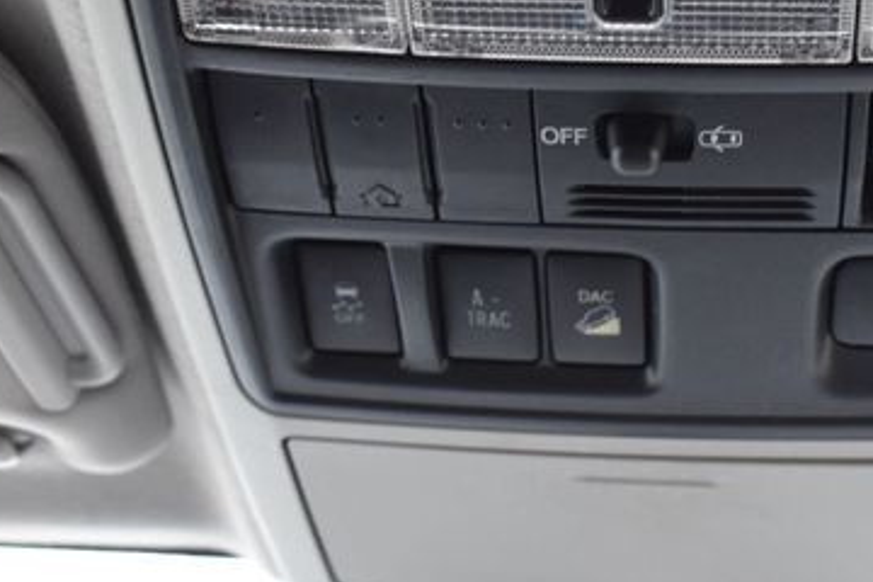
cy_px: 196
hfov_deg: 25.1
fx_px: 1940
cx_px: 623
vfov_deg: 17.0
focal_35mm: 80
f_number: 6.3
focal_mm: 30
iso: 1600
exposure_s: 1/15
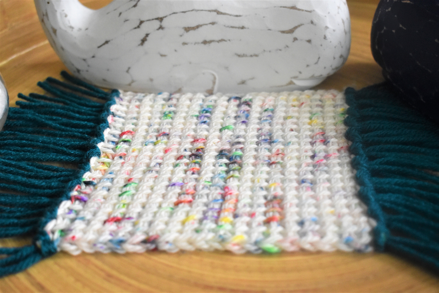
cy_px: 146
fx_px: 622
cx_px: 220
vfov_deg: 26.5
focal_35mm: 51
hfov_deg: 38.9
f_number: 5
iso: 1600
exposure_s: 1/100
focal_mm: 34
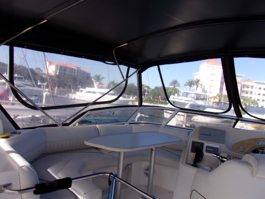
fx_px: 207
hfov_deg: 65.3
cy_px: 100
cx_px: 132
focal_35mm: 27
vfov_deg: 51.4
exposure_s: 1/60
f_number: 10.4
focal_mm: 4.9
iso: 80
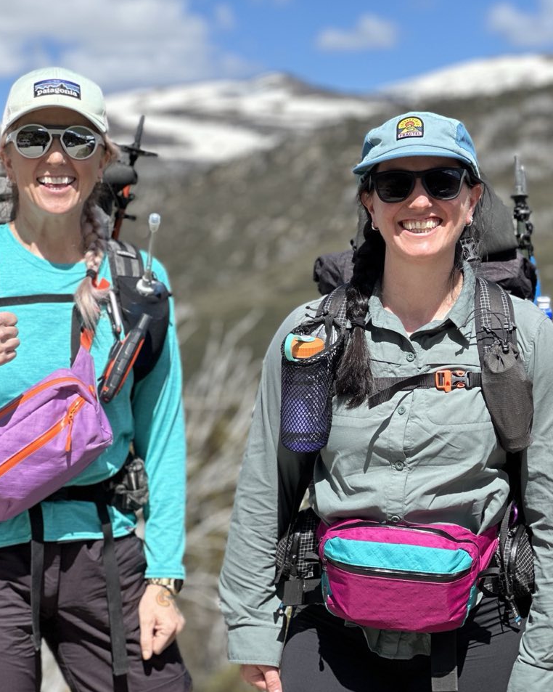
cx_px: 379
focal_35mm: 101
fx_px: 2067
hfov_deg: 15.2
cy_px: 345
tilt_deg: -1.5
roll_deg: +1.5
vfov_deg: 19.0
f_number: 2.8
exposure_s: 1/436
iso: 32
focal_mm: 9
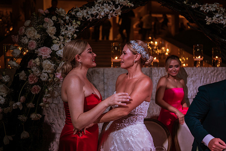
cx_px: 112
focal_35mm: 36
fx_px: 226
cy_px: 77
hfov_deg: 53.1
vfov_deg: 36.9
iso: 500
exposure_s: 1/160
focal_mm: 35
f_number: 1.8
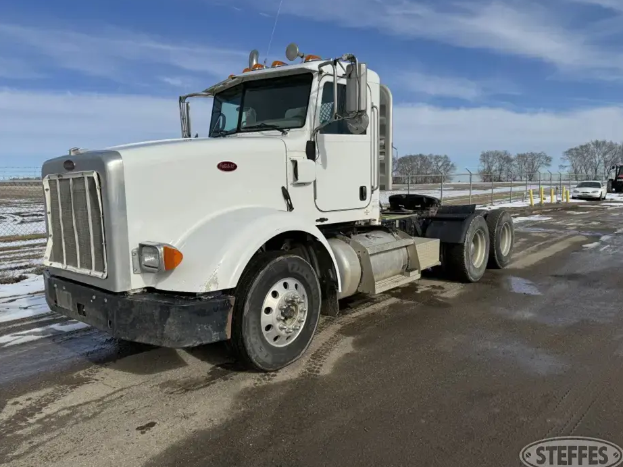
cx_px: 315
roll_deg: +2.2
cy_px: 239
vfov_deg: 54.9
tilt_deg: -6.7
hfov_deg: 69.4
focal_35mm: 25
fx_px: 450
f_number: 1.78
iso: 80
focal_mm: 6.86
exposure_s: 1/9009
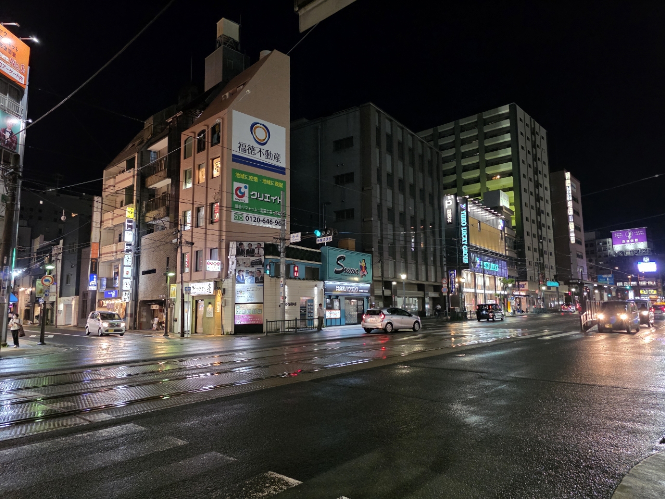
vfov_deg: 58.9
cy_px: 250
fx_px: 442
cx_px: 332
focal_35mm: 23
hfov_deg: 73.9
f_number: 1.7
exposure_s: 1/120
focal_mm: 6.3
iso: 1600
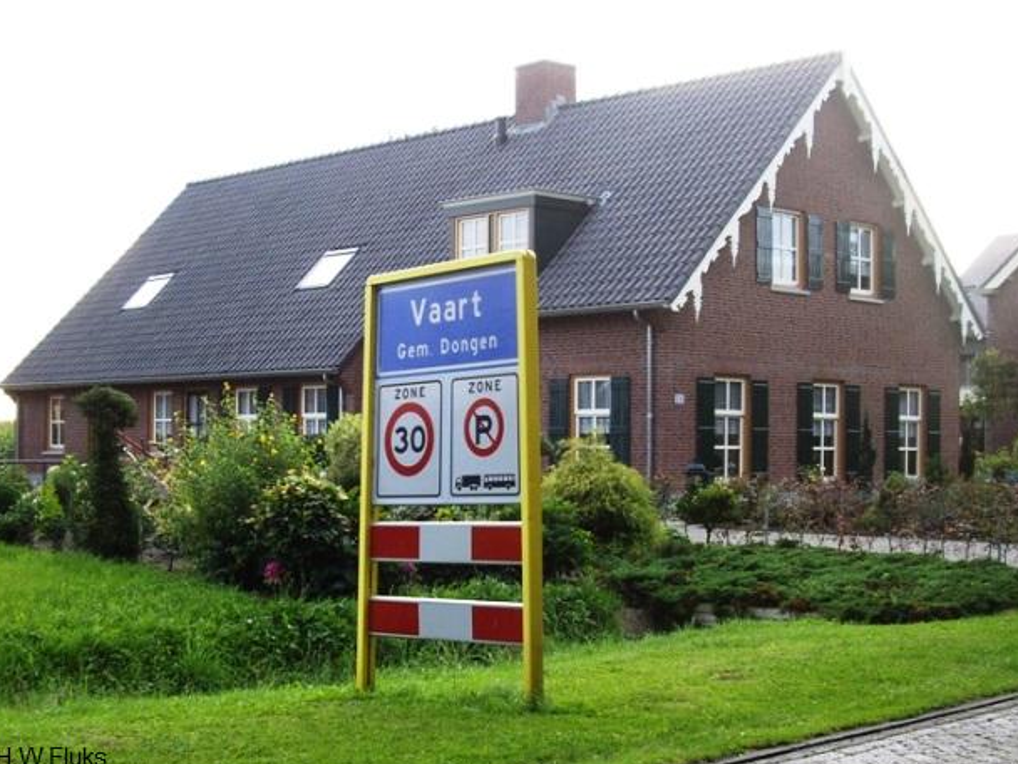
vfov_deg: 36.0
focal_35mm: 40
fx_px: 1176
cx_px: 489
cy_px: 384
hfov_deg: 46.8
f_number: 2.8
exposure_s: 1/60
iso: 100
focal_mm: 7.9
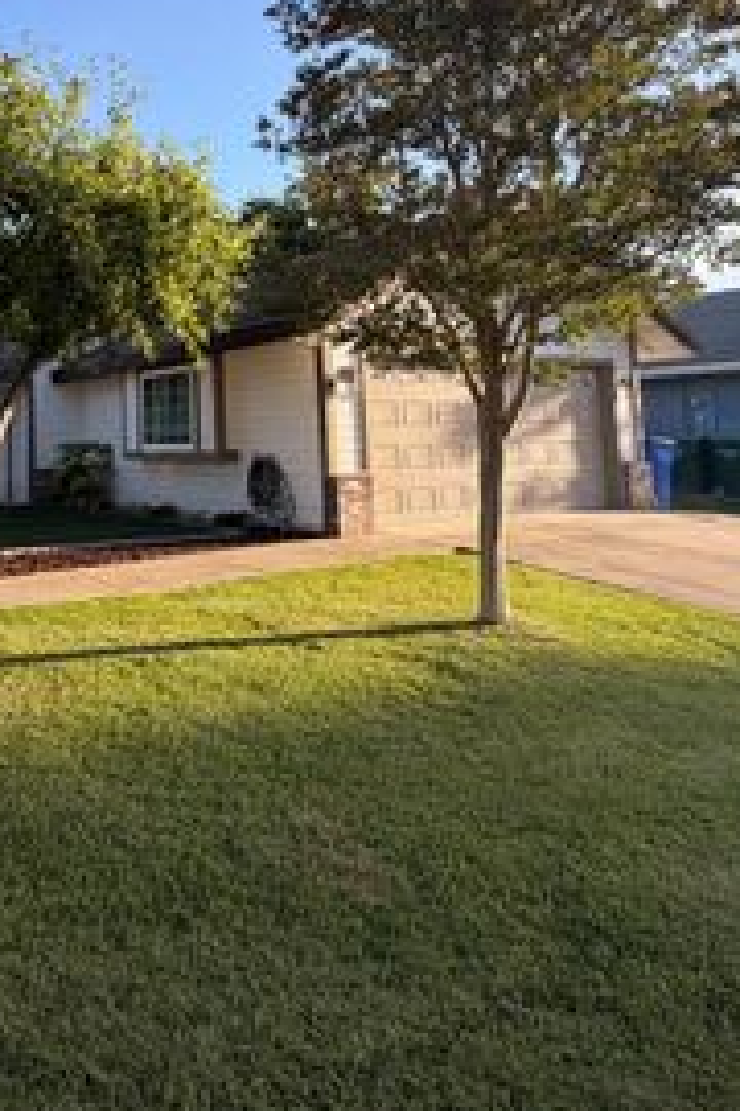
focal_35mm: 27
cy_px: 364
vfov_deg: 65.5
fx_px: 832
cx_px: 107
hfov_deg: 44.6
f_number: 2.2
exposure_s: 1/502
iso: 40
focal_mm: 2.22
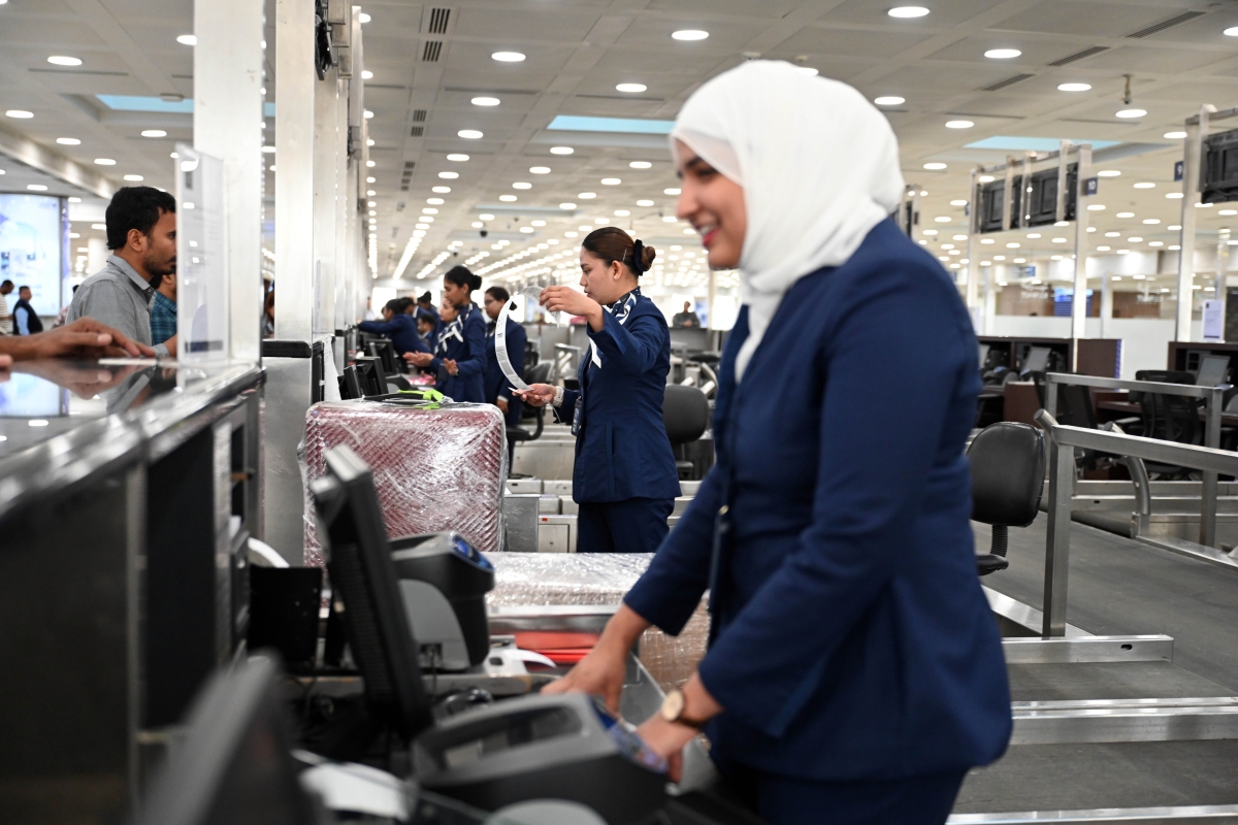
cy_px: 412
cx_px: 619
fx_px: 1375
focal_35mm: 40
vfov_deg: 33.4
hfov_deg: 48.5
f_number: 2.8
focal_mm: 40
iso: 2000
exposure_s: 1/500
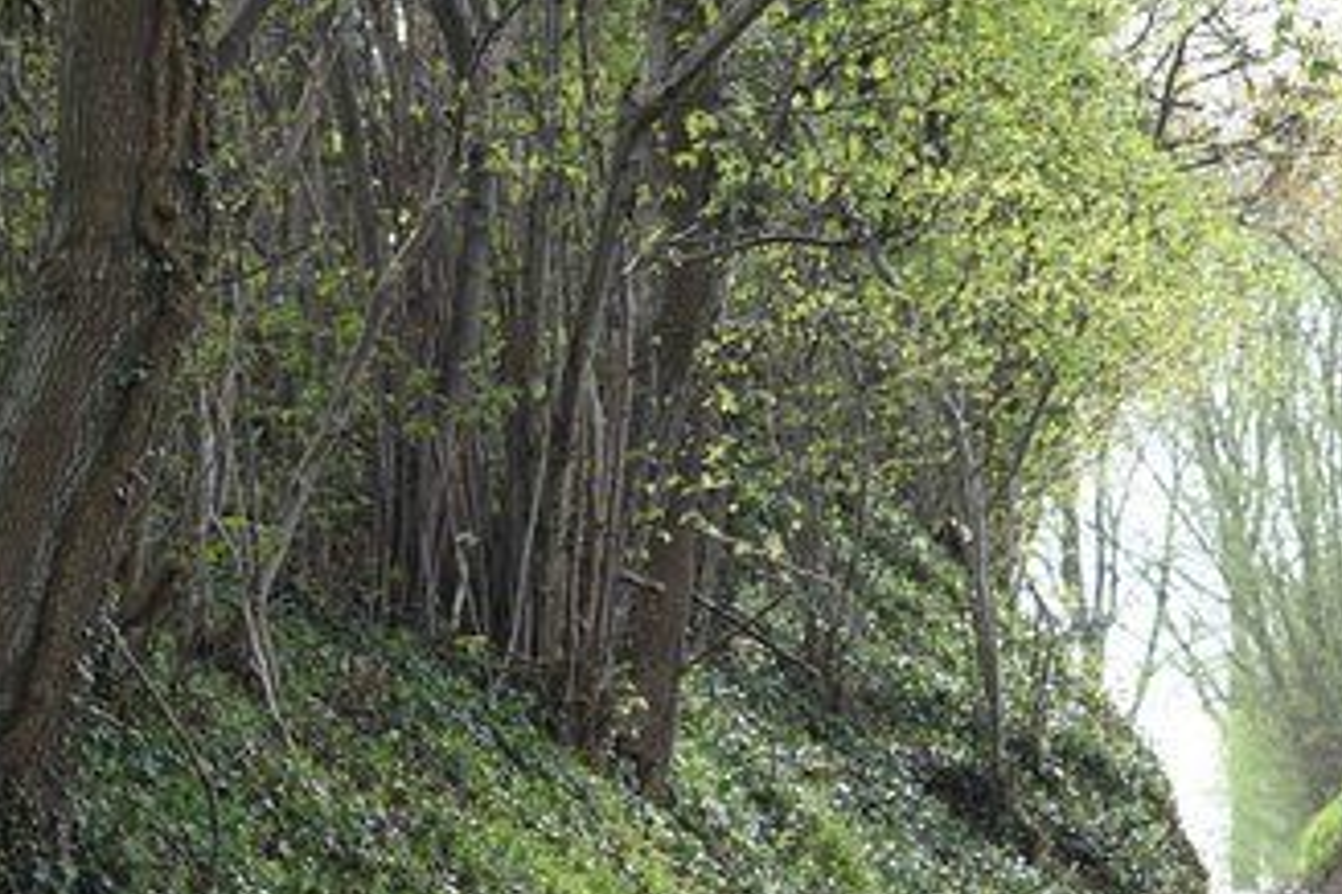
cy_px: 1323
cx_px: 1703
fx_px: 8163
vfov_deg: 6.2
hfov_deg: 9.3
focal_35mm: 219
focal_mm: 70
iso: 1250
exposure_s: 1/1000
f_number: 5
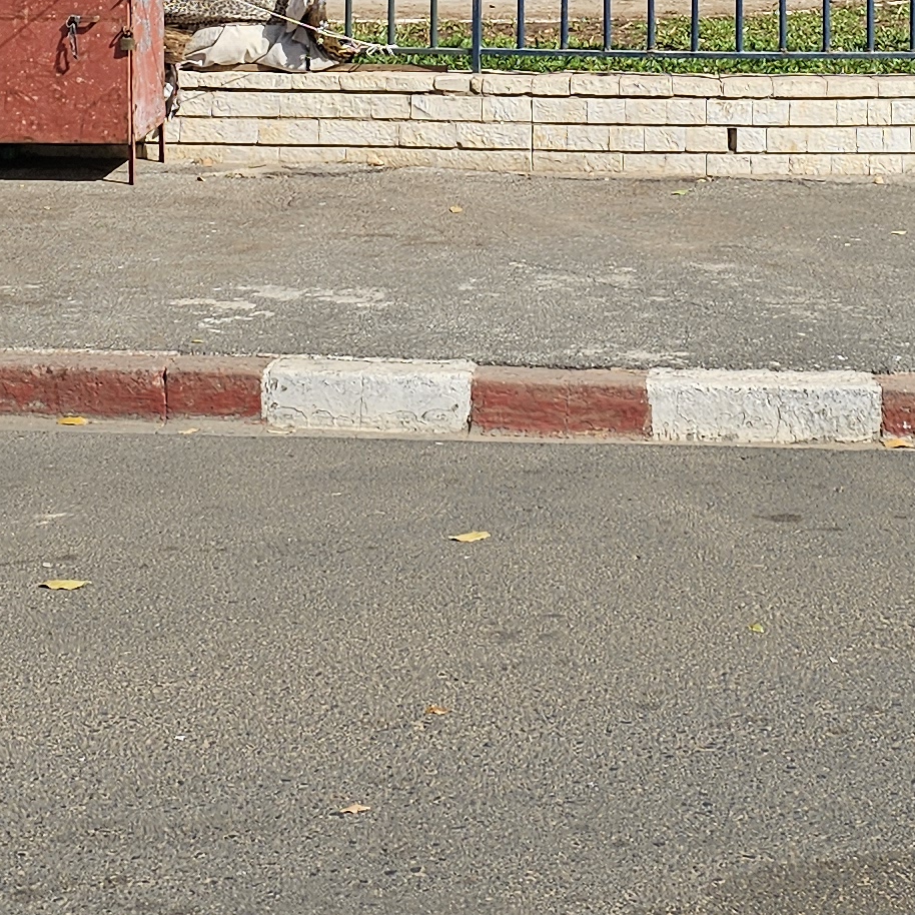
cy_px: -180
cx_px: 649
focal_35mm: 89
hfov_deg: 19.4
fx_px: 2662
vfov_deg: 18.5
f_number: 1.7
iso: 10
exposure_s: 1/788
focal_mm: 6.3
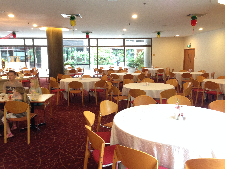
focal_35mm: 33
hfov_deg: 55.4
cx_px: 112
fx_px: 214
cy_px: 84
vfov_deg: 42.9
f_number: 2.4
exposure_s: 1/20
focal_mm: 4.12
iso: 160
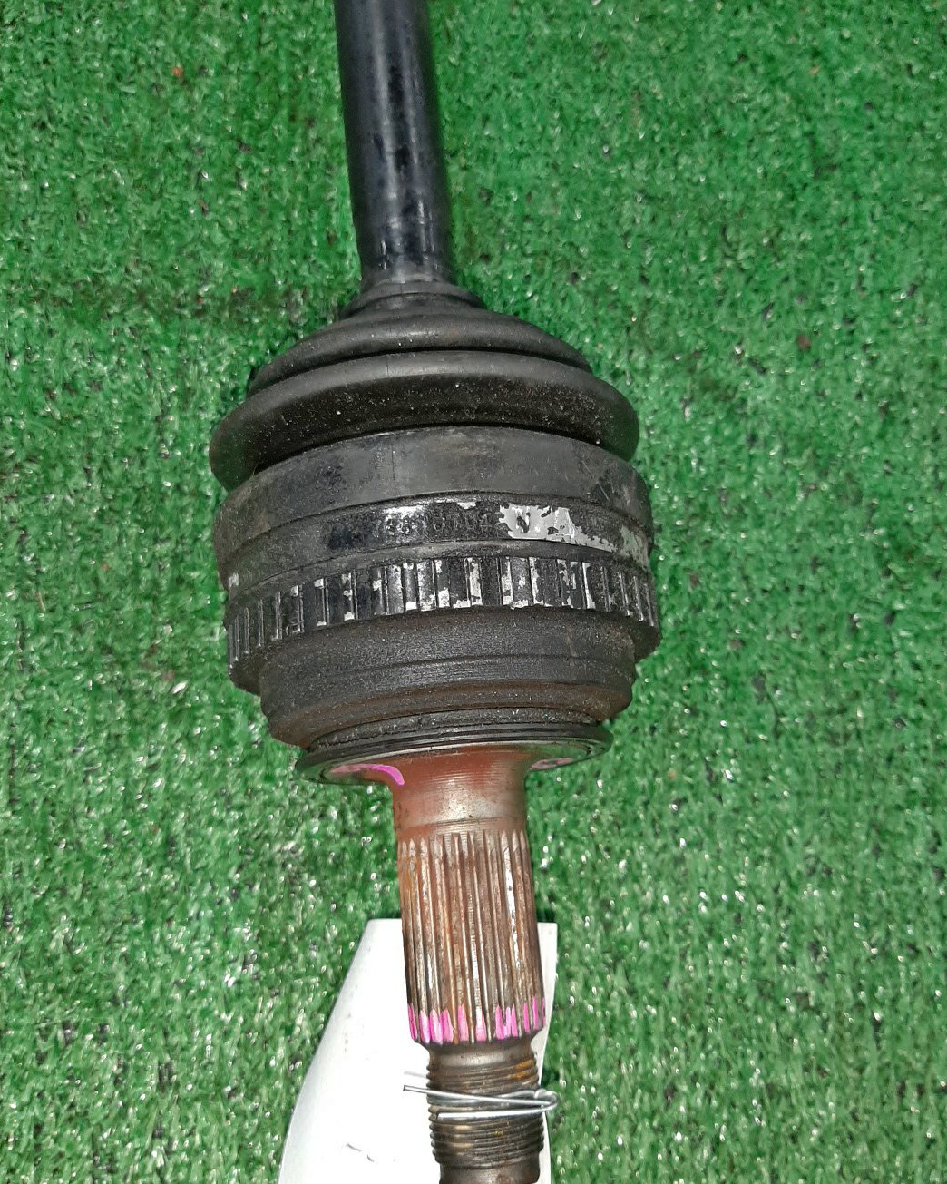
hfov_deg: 51.5
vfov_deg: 62.2
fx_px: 981
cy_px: 612
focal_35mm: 28
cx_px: 483
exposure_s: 1/50
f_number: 1.7
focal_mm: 3.93
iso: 159
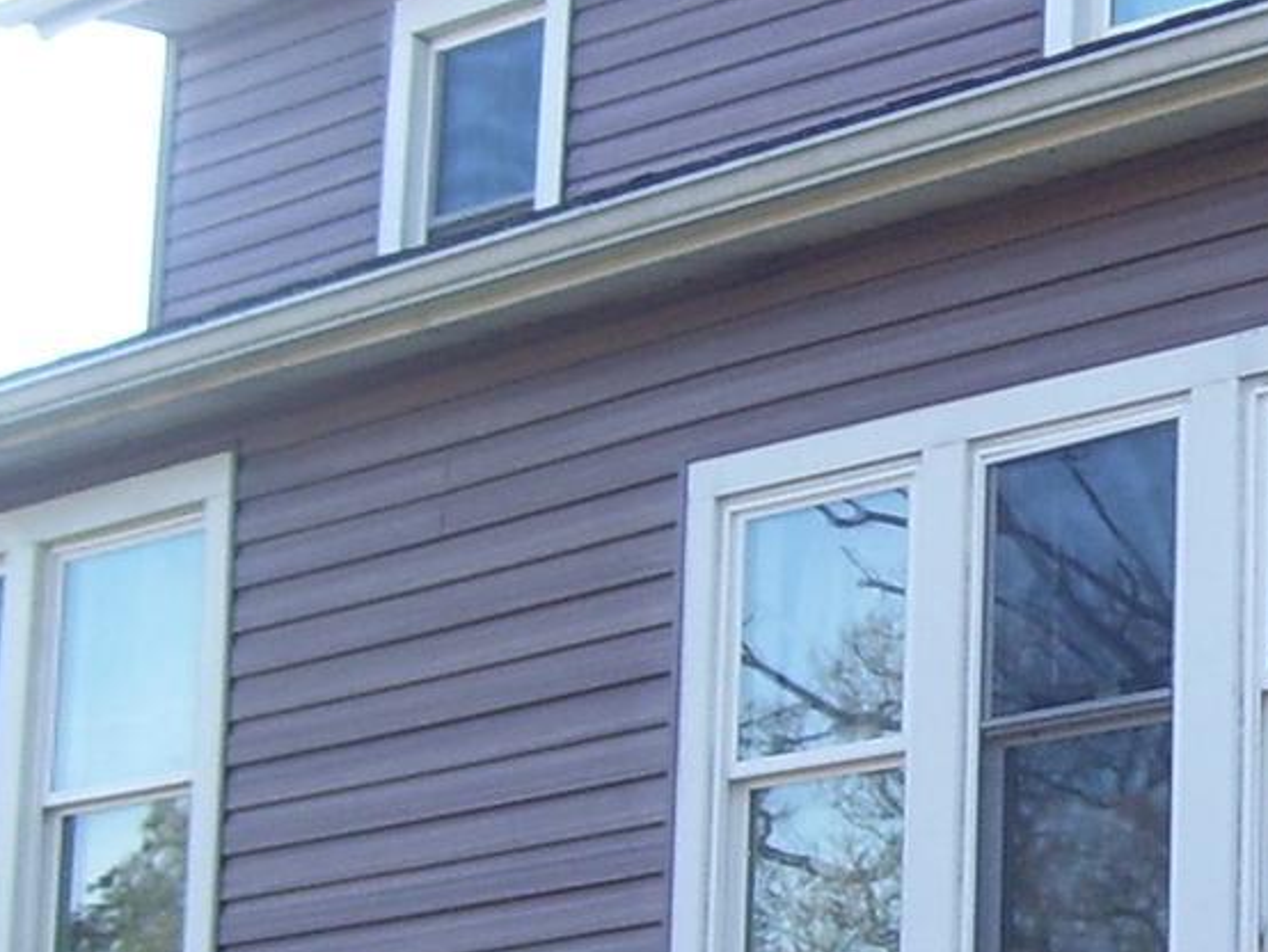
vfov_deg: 11.1
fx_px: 4874
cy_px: 659
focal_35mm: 133
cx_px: 1447
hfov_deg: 14.4
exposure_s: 1/250
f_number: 2.7
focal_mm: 6
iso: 80
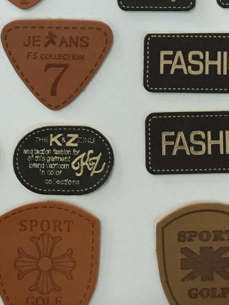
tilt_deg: -85.8
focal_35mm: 92
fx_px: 811
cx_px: 154
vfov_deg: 19.5
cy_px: -100
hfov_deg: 16.0
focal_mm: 4.15
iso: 125
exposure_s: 1/30
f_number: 2.2
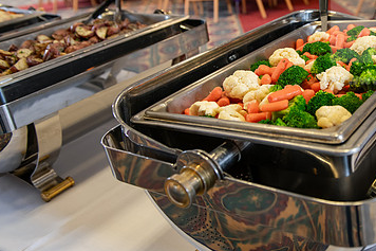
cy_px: 102
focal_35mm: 44
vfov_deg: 30.4
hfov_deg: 42.6
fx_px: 459
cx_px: 299
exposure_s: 1/100
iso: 500
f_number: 3.5
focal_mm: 27
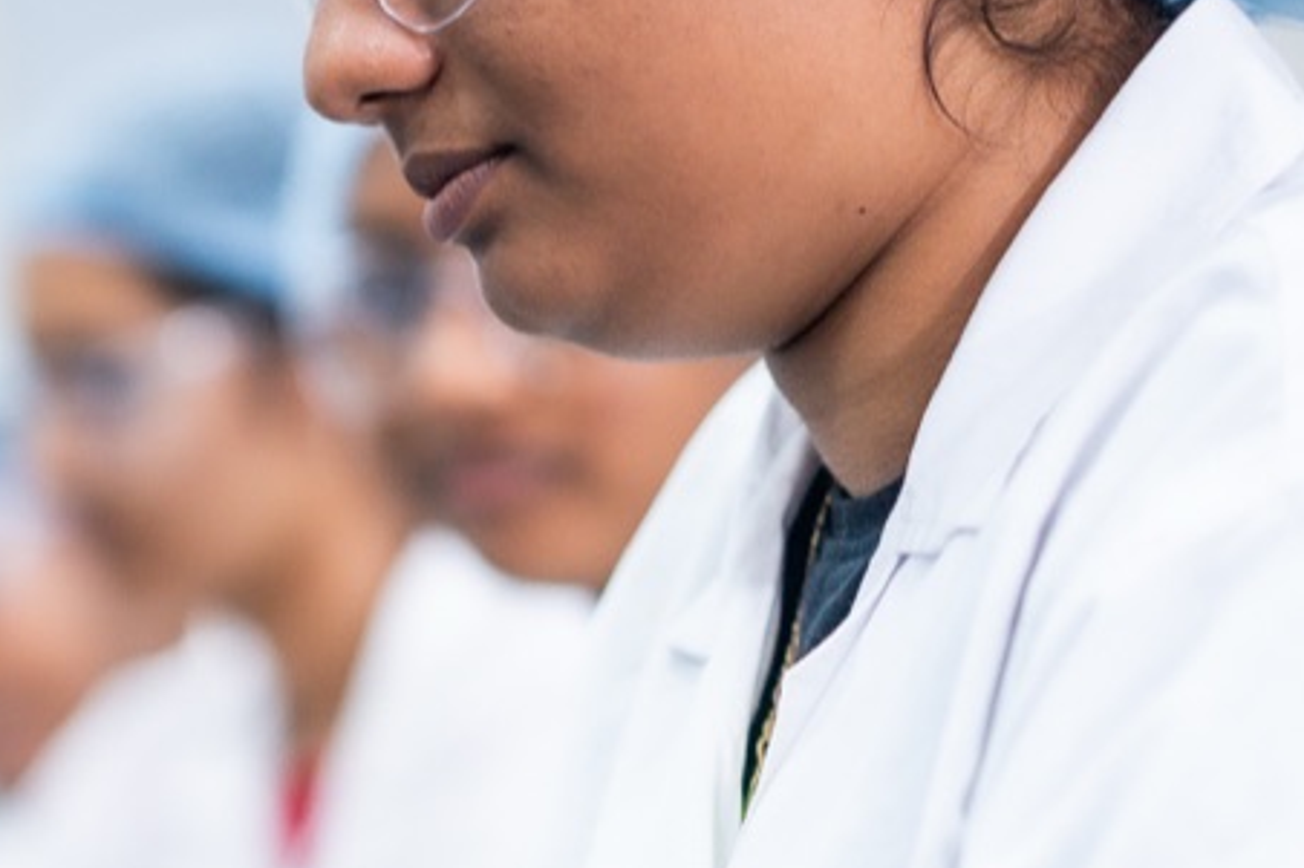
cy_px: 467
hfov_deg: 11.5
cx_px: -118
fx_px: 6409
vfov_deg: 7.8
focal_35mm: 177
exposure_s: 1/250
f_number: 1.4
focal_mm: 50
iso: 640
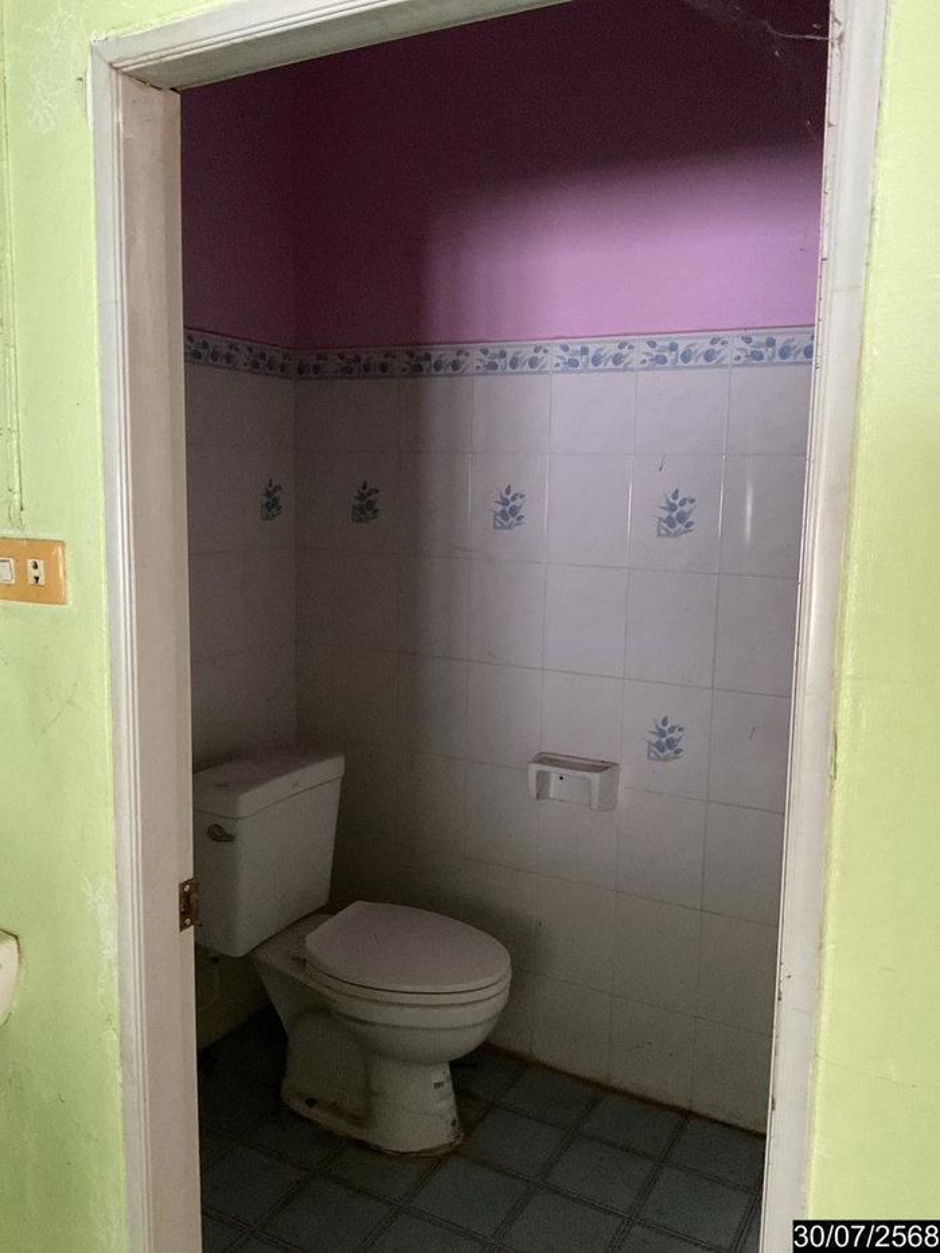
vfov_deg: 61.7
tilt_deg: -7.5
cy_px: 626
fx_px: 1050
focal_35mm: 29
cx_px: 470
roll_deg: -1.7
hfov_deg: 48.2
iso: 500
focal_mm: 3
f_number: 1.8
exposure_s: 1/30
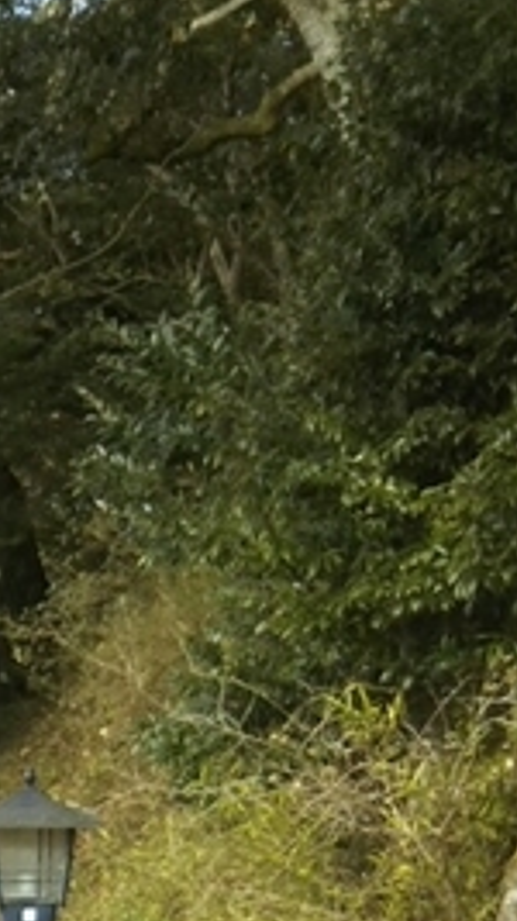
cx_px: -514
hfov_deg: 11.2
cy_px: 1062
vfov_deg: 20.6
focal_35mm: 98
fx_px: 2391
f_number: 2.2
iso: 25
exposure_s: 1/172
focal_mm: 4
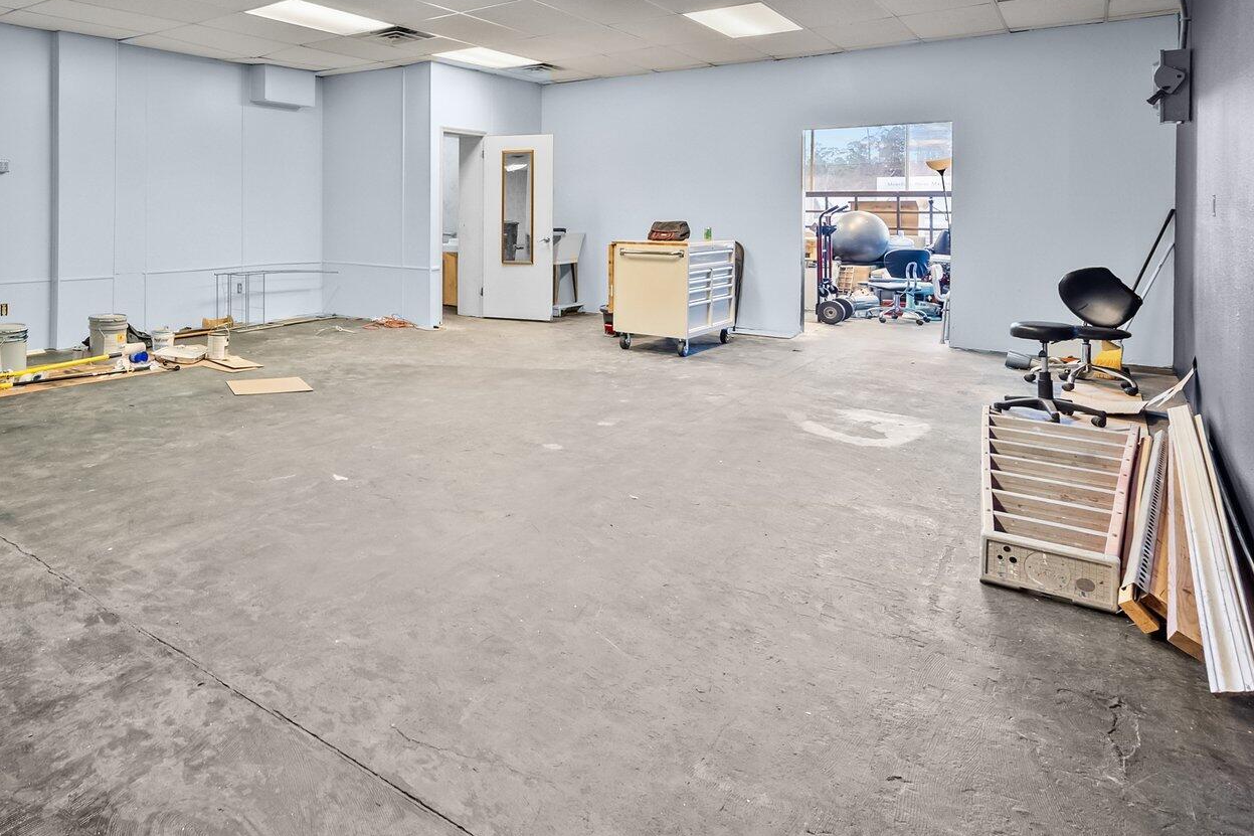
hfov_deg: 71.2
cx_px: 321
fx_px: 801
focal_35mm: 23
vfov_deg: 52.4
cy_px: 197
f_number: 7.1
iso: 640
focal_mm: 14
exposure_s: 1/1.67
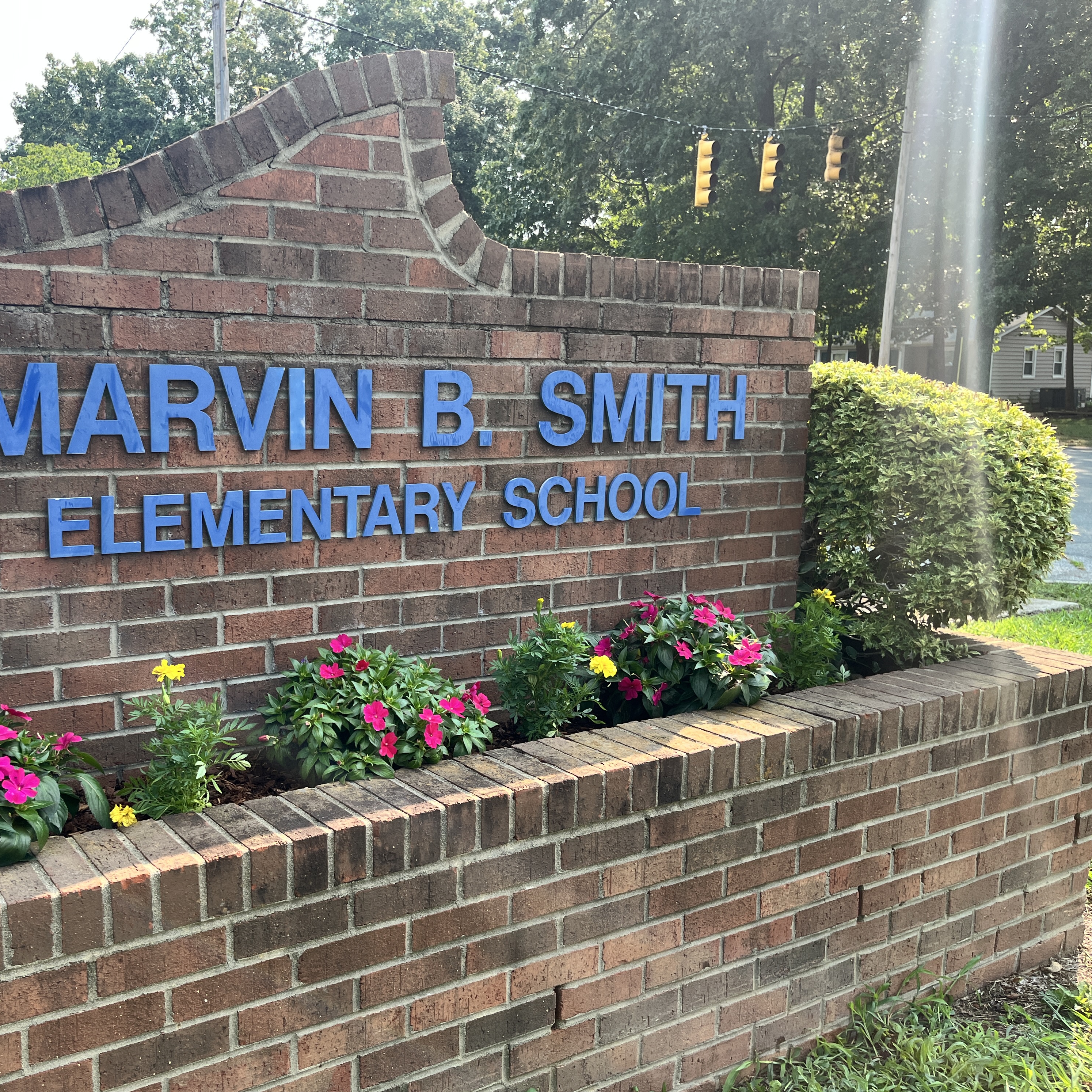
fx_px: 1106
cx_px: 358
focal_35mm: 31
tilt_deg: -8.6
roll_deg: +0.3
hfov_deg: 51.5
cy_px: 547
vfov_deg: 52.5
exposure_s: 1/631
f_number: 1.6
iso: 50
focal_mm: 5.1
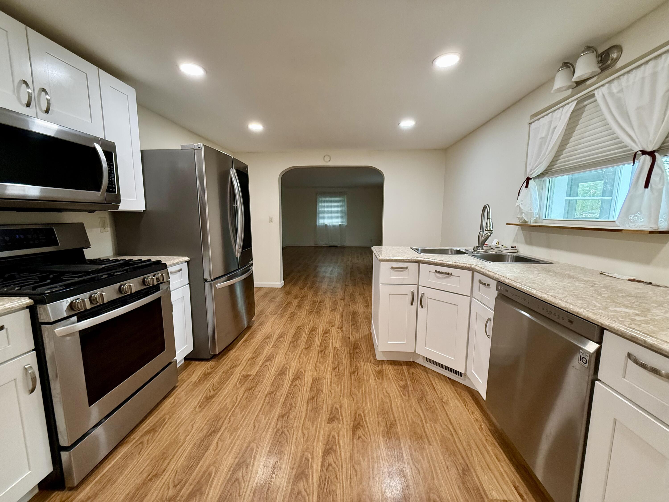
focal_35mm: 14
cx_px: 334
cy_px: 251
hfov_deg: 102.1
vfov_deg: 85.7
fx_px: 271
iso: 250
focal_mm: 2.22
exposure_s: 1/120
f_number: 2.2
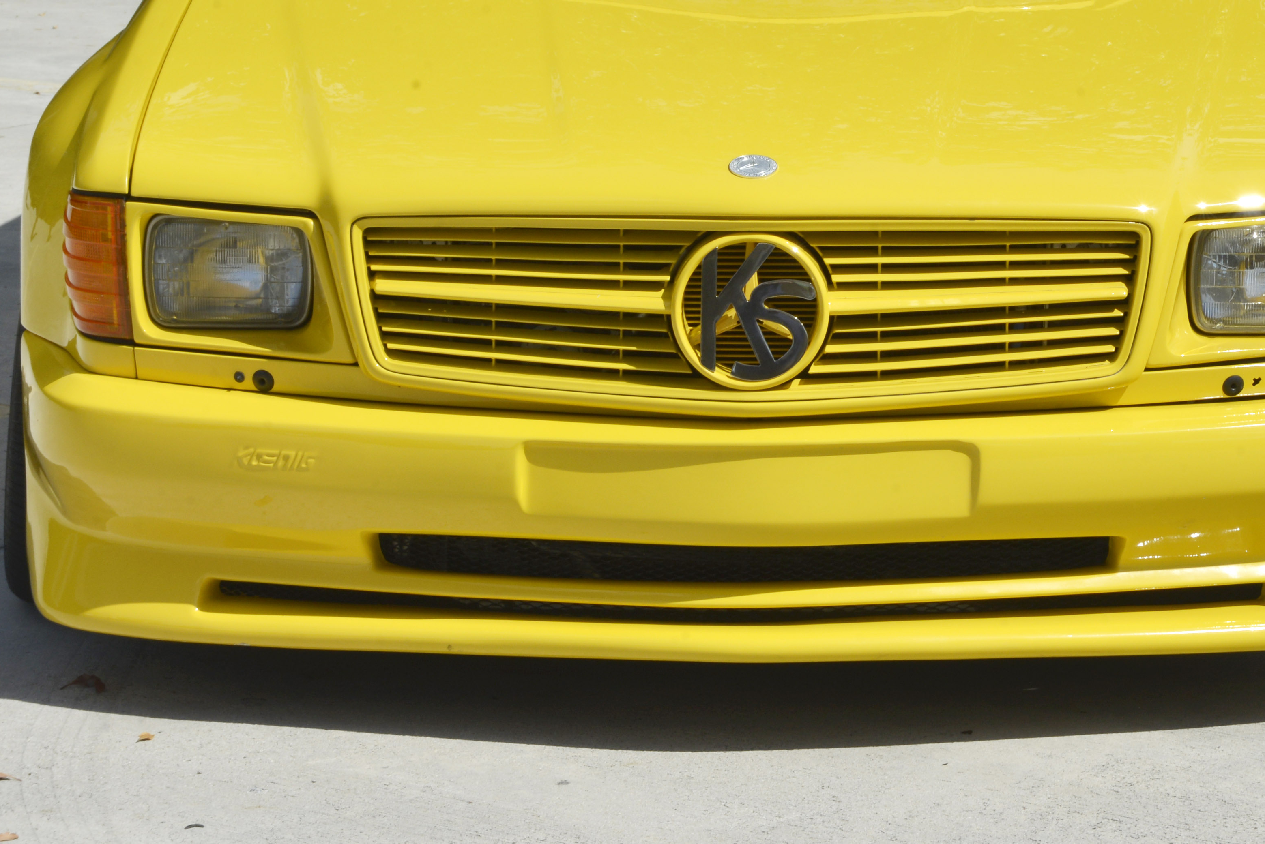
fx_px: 4745
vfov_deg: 10.1
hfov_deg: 15.2
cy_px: 189
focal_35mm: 135
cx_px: 812
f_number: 22
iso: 200
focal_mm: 70
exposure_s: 1/160
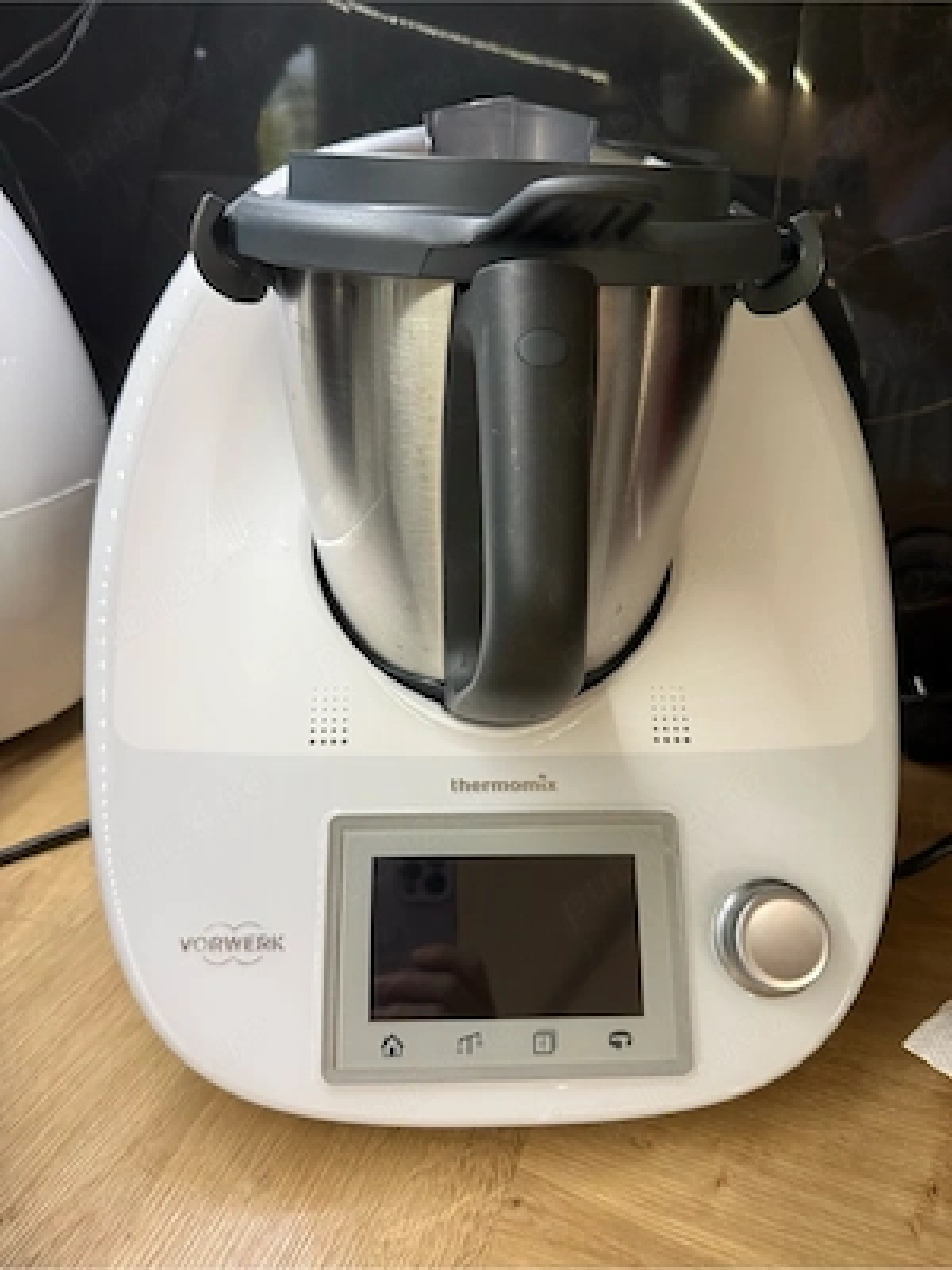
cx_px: 476
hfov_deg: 56.8
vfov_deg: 71.6
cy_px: 635
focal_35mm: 24
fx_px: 880
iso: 250
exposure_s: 1/50
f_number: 1.78
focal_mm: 6.76
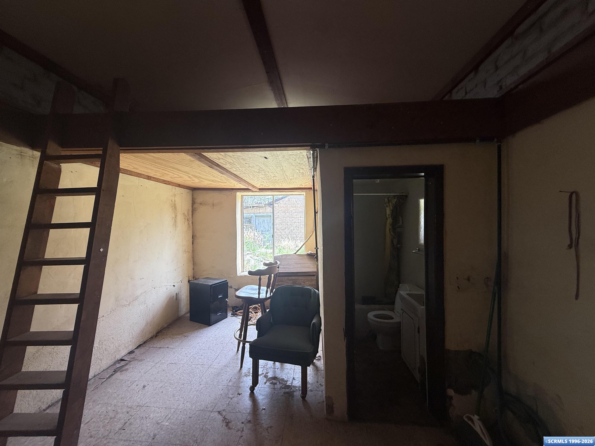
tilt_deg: +1.9
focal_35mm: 14
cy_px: 223
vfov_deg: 85.7
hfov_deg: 102.1
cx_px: 298
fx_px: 241
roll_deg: +0.6
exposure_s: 1/99
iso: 64
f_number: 2.2
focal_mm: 2.22
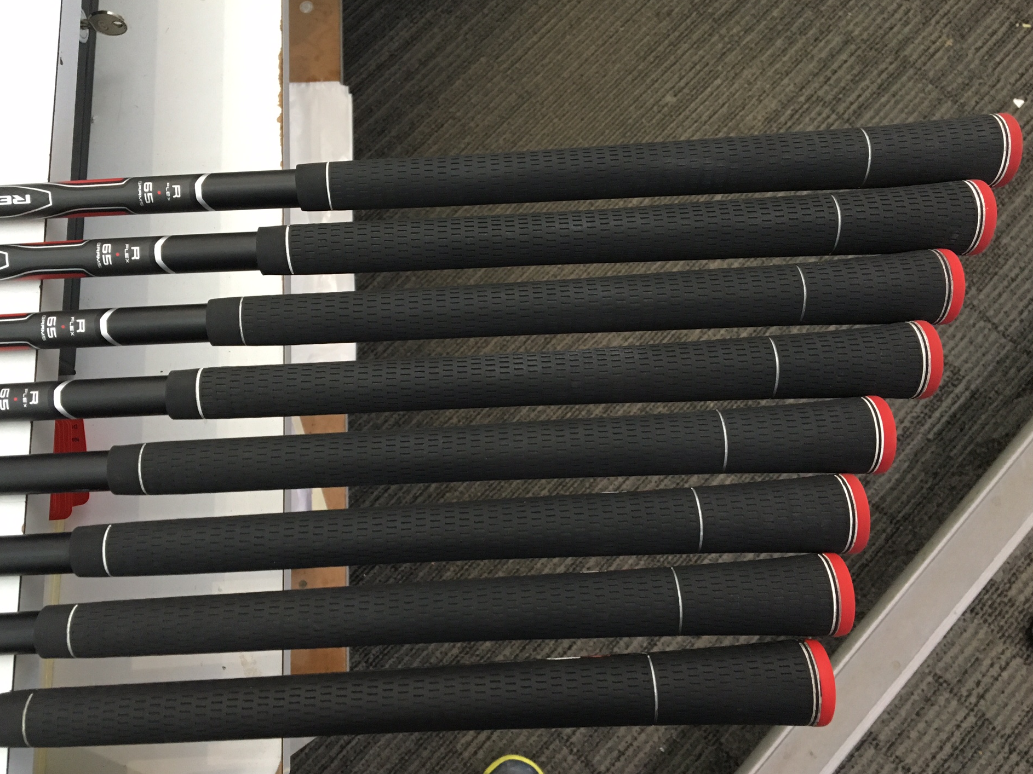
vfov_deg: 45.4
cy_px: 400
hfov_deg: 58.3
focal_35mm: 31
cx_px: 497
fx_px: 925
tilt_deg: -77.5
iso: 200
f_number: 2.2
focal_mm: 4.15
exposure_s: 1/33
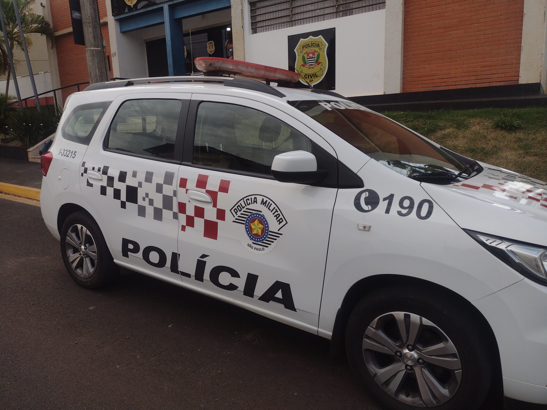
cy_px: 205
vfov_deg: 51.4
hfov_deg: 65.3
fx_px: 427
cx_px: 274
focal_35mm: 27
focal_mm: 4.71
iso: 100
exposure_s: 1/1248
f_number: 1.7
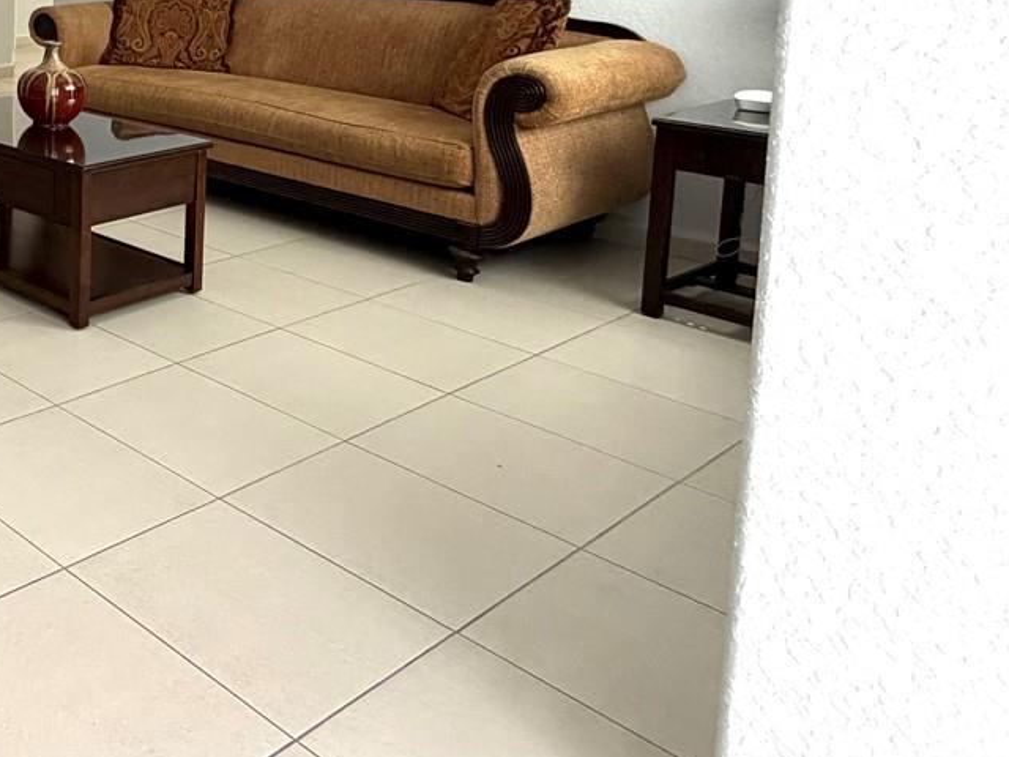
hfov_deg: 37.2
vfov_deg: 36.5
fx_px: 1020
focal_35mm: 35
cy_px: -2
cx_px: -249
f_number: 2.2
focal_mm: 2.22
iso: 250
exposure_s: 1/121
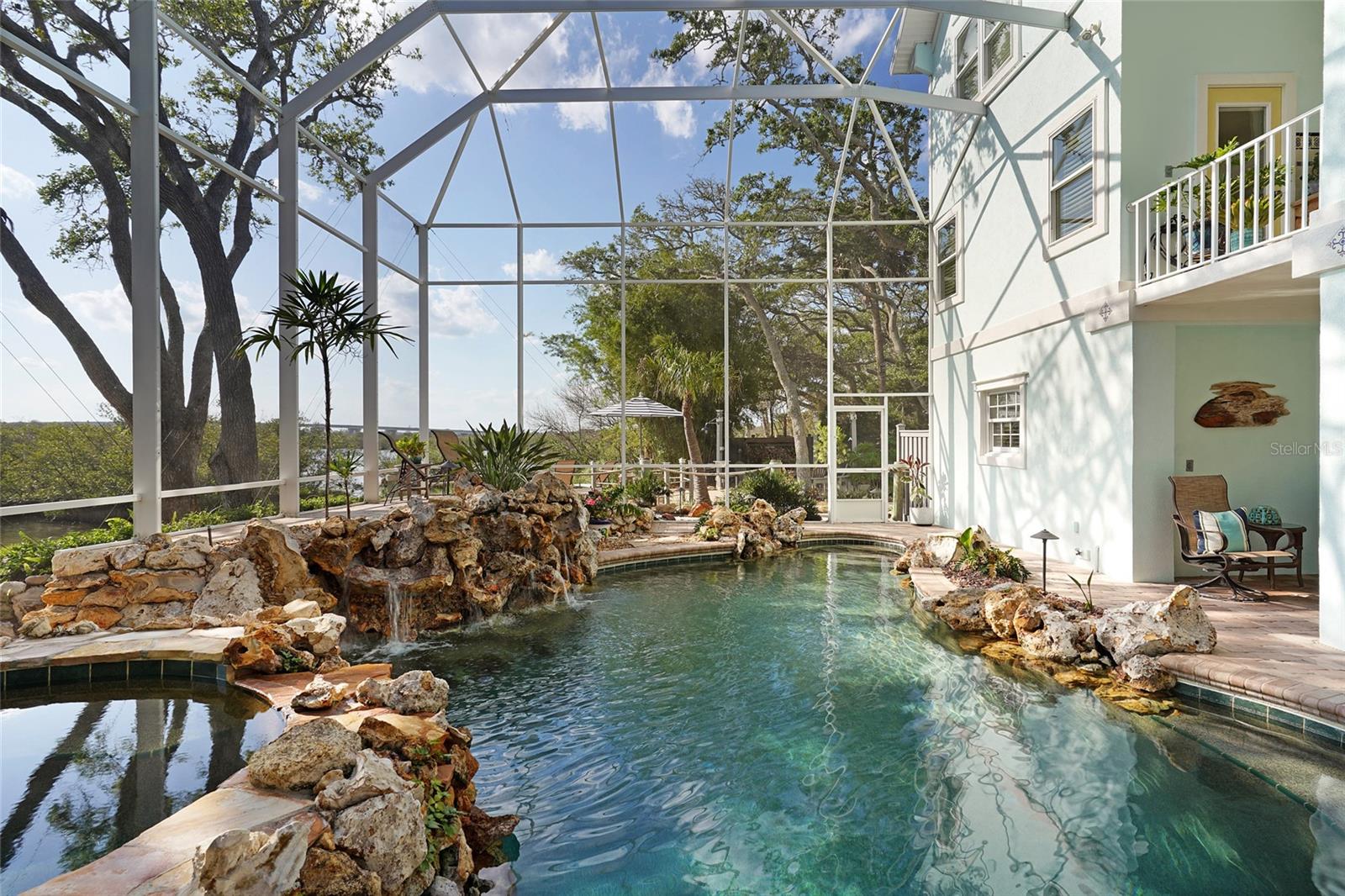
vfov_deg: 70.4
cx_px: 672
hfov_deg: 93.3
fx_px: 635
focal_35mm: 17
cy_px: 448
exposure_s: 1/25
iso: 100
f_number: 8
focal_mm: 17
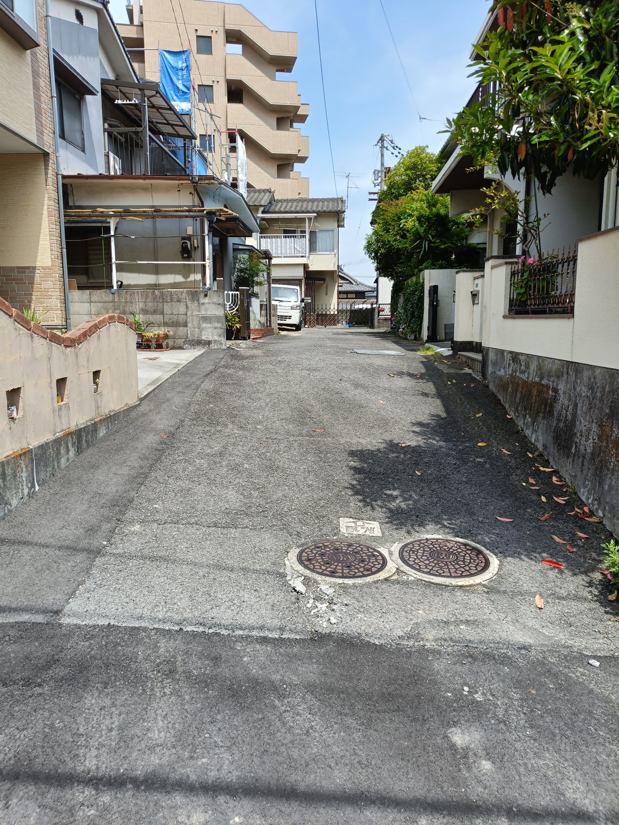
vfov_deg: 69.4
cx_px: 310
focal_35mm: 25
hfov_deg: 54.9
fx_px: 596
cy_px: 412
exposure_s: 1/499
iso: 50
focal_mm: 4.7
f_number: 1.7
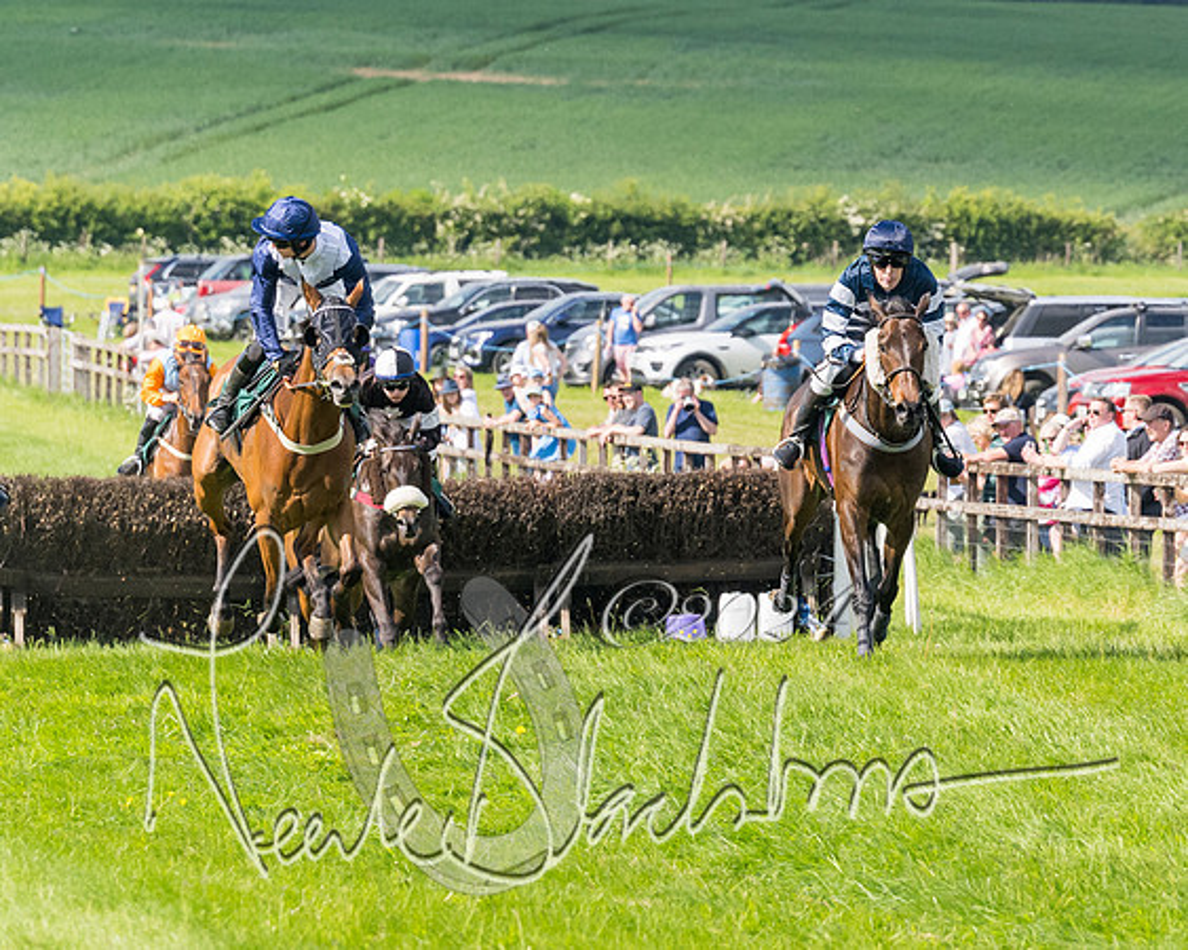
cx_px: 1000
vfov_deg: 3.6
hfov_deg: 4.5
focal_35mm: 434
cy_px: 415
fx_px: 15245
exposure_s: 1/2000
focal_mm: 155
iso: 400
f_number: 5
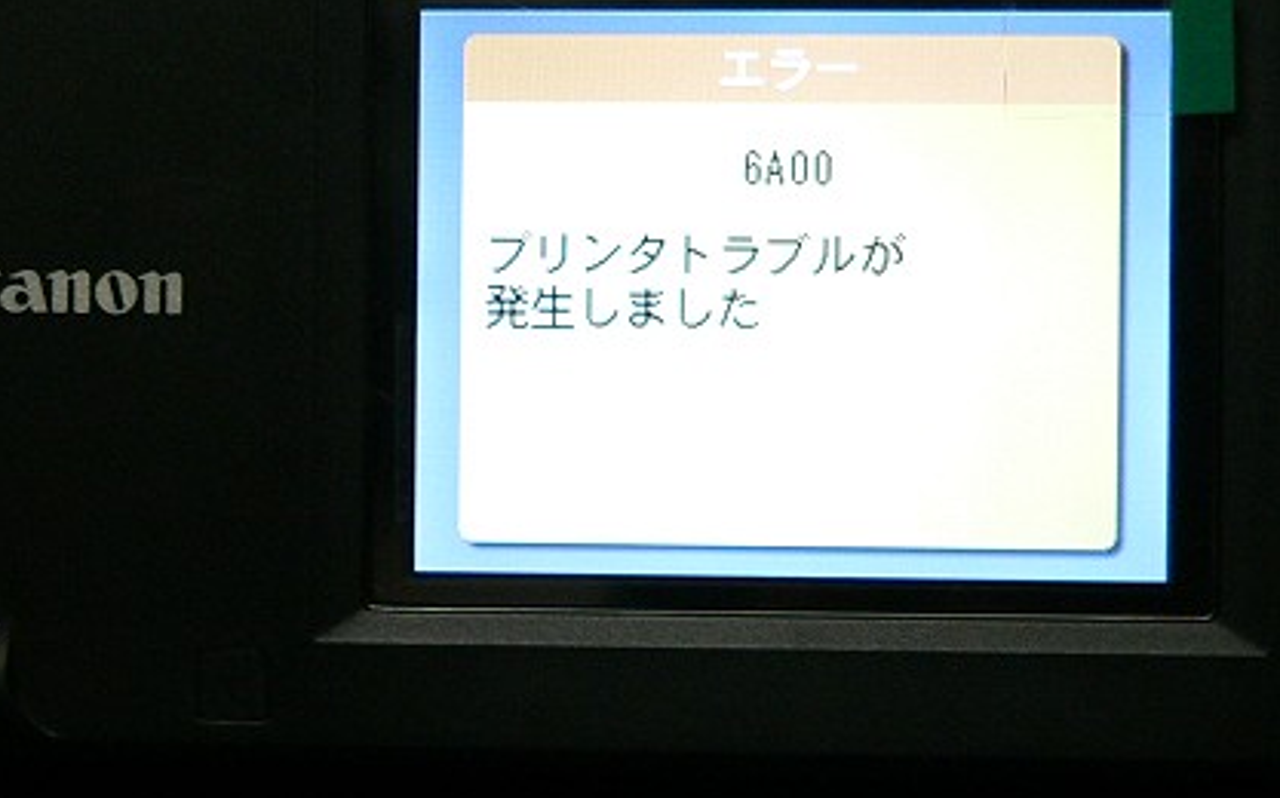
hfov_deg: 18.3
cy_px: 424
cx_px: 721
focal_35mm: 114
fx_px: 3974
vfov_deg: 11.5
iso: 200
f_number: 2.8
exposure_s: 1/15
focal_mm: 11.7
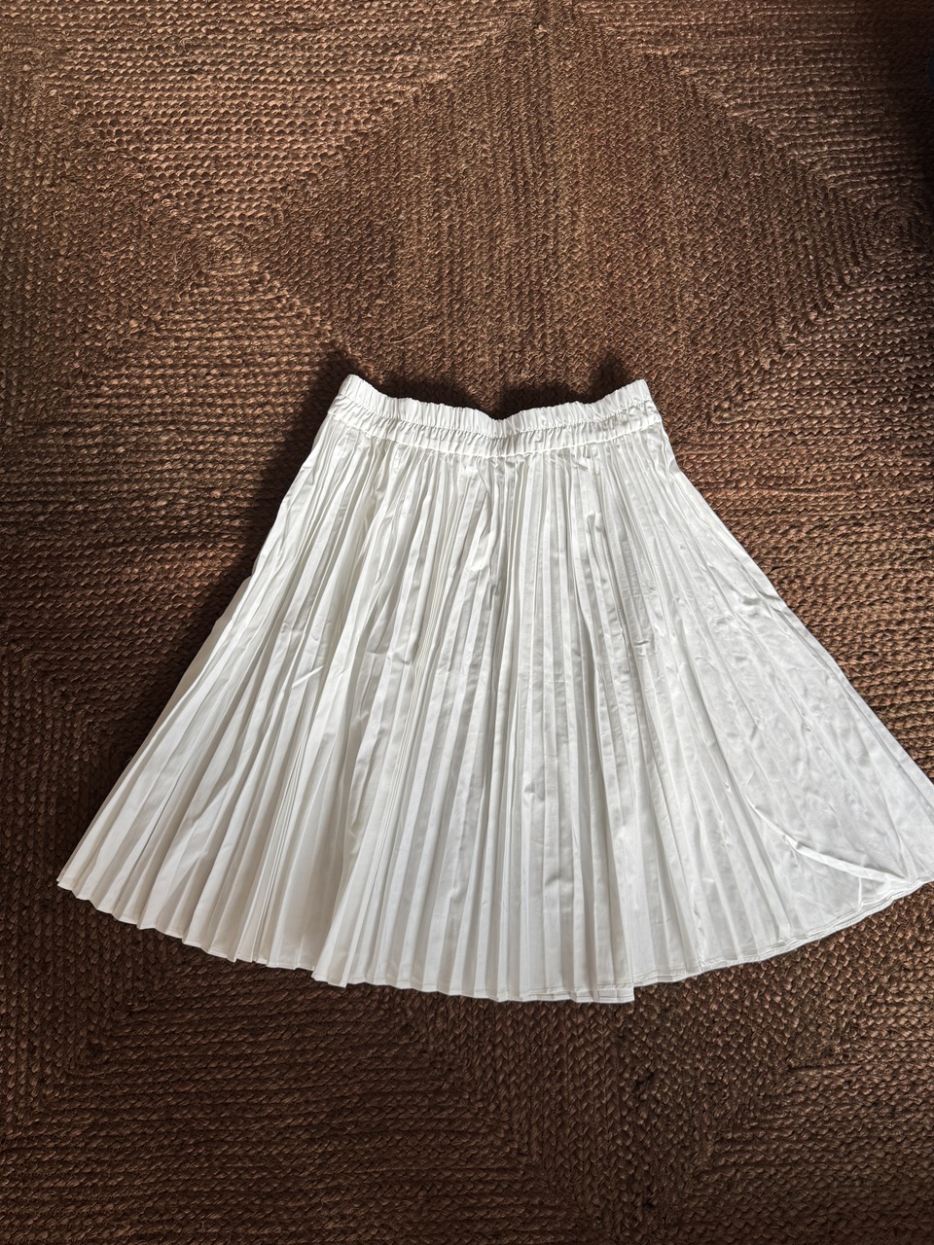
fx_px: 899
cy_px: 640
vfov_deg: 69.4
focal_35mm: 25
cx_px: 485
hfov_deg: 54.9
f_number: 1.78
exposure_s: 1/121
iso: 125
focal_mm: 6.76
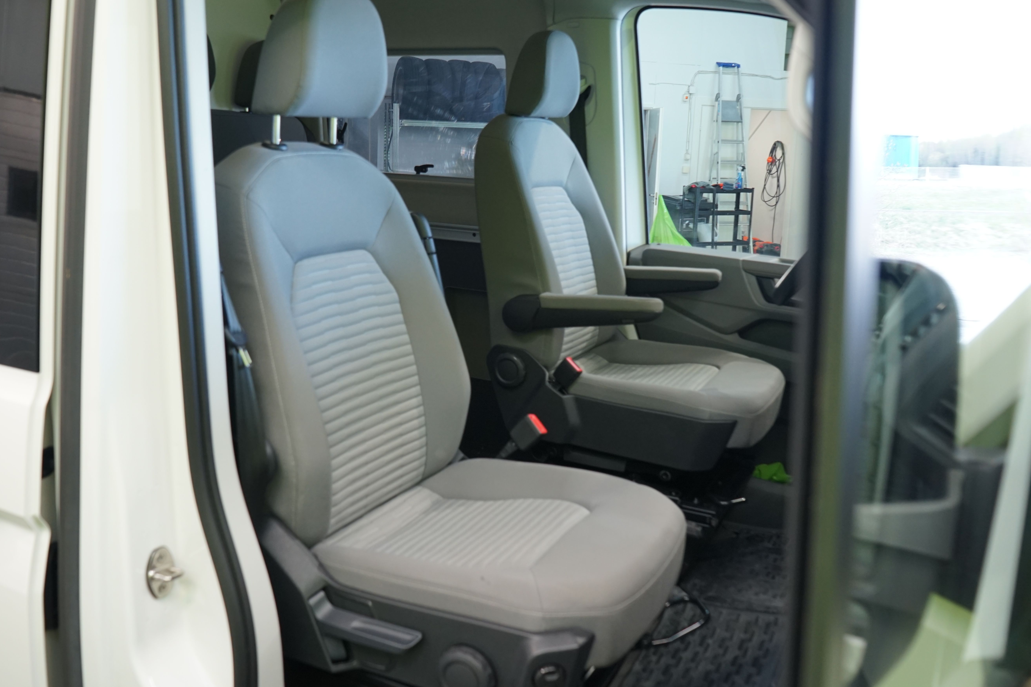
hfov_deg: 57.2
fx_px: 945
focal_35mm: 33
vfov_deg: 39.9
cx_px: 478
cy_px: 313
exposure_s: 1/25
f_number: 6.3
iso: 800
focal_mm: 29
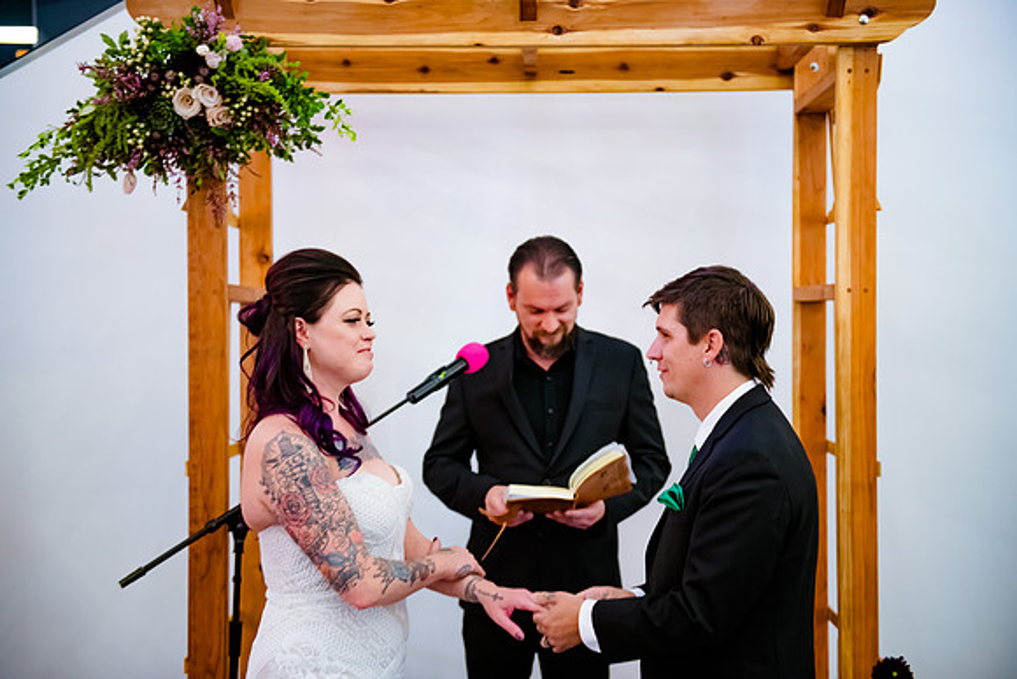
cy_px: 340
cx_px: 508
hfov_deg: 38.2
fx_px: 1469
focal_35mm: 52
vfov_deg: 26.0
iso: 4000
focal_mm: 52
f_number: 2.8
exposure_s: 1/100
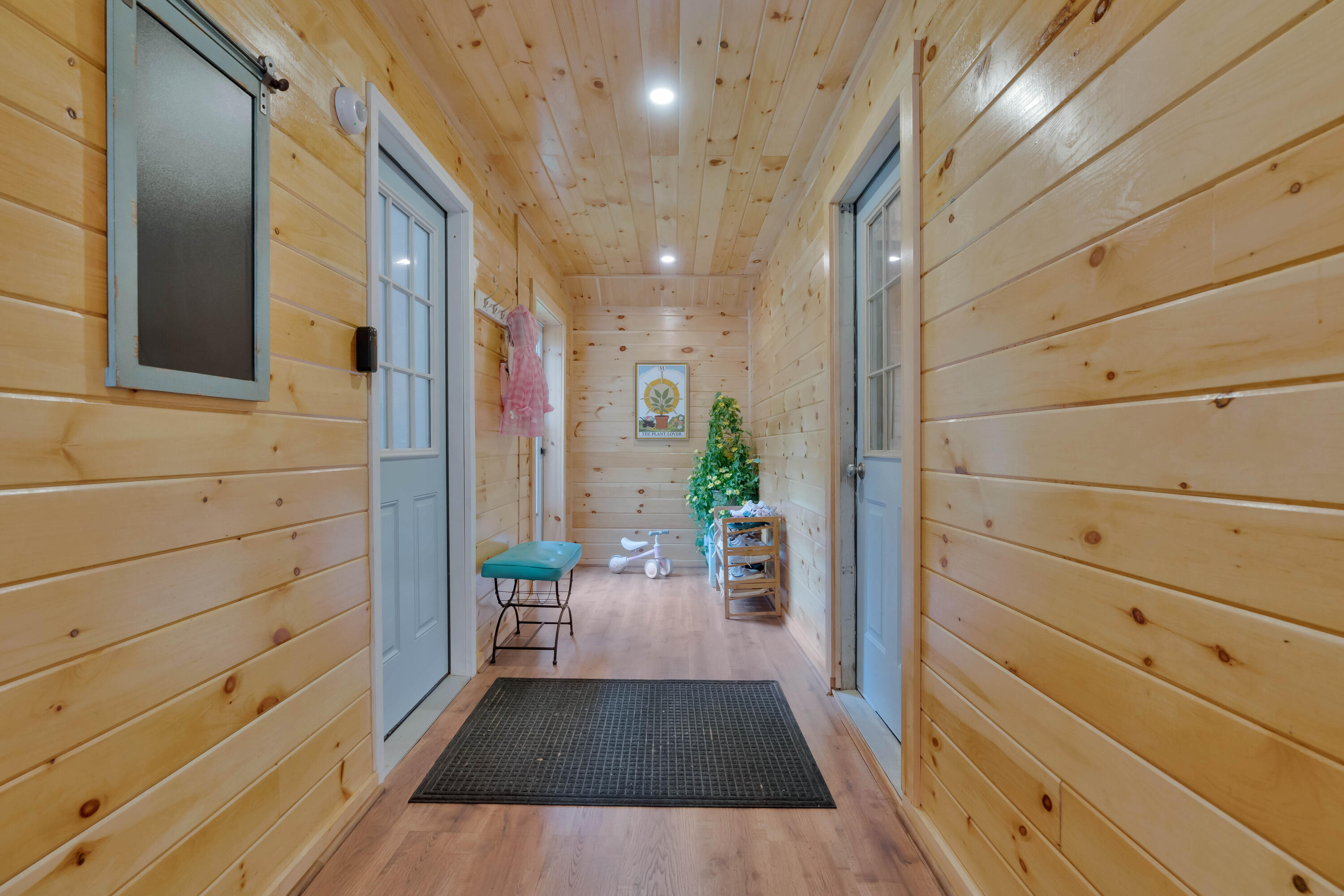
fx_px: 597
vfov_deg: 73.8
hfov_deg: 96.7
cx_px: 672
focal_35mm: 16
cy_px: 448
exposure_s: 1/200
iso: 800
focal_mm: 16
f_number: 8
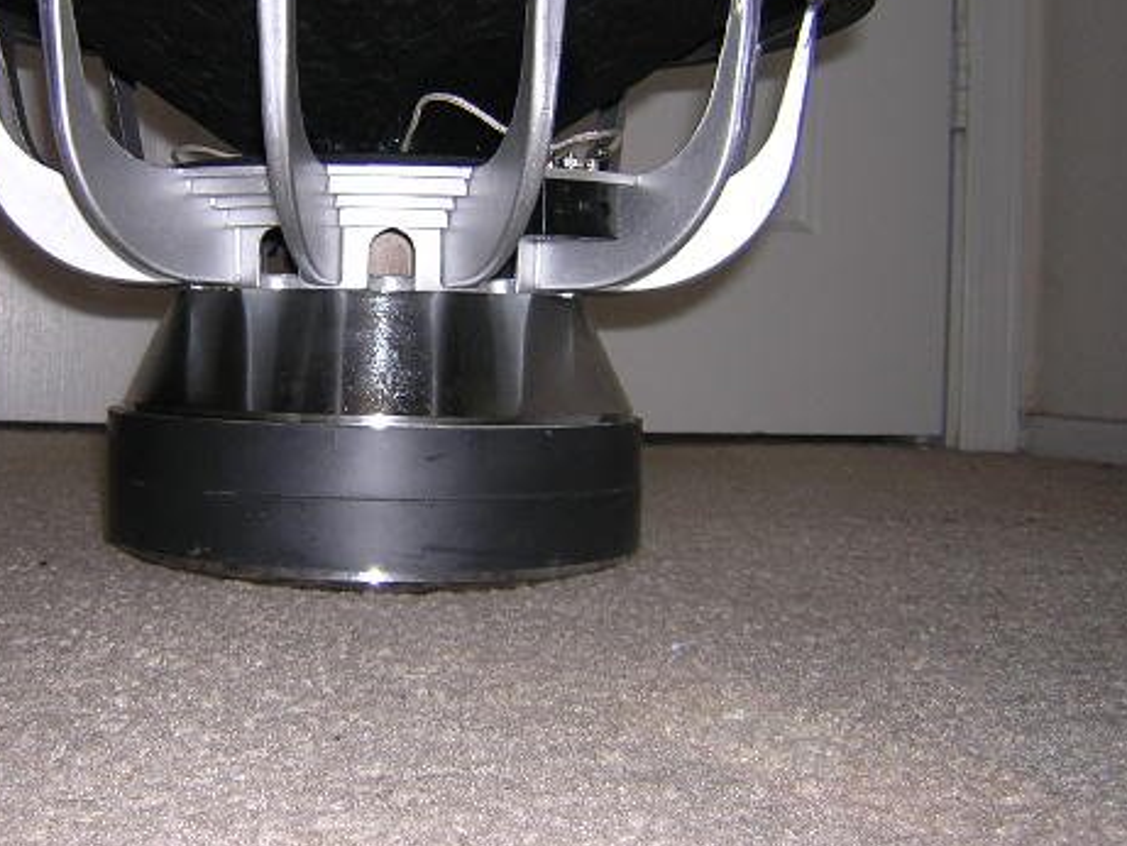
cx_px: 359
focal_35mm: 50
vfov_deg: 28.9
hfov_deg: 37.7
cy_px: 274
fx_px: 1628
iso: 100
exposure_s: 1/60.1
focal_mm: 4.7
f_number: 2.6
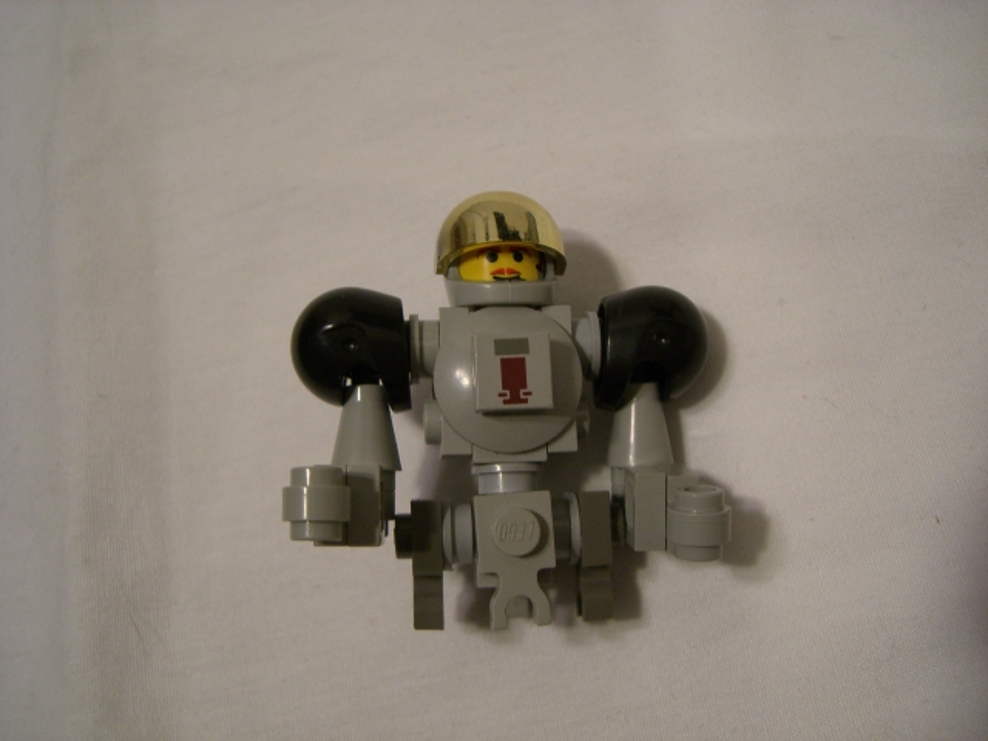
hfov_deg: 49.0
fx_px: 1085
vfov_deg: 37.7
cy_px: 370
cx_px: 494
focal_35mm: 38
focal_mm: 6.2
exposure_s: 1/30
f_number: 2.7
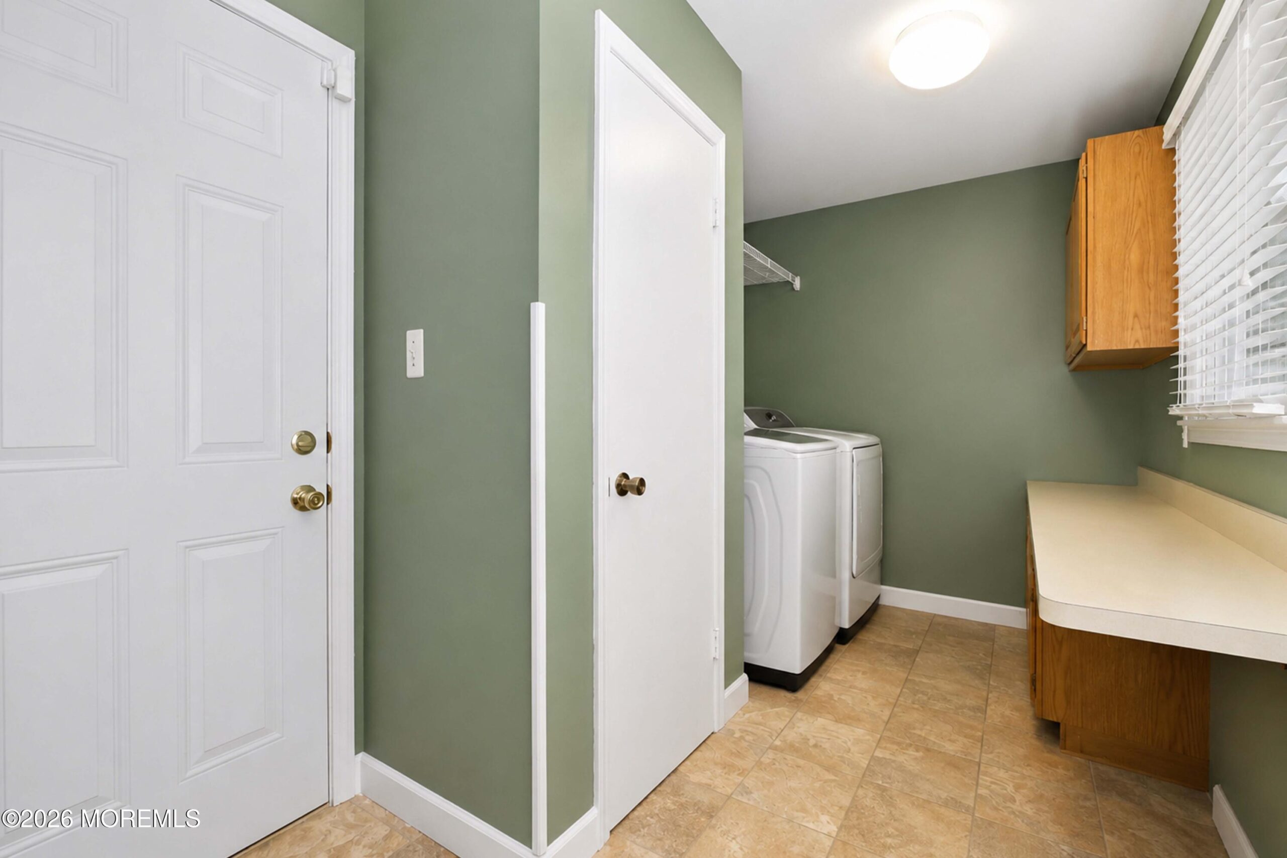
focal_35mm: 15
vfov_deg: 77.3
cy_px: 429
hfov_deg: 100.4
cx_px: 644
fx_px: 536
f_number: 8
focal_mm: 10
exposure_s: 1/60
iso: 2000
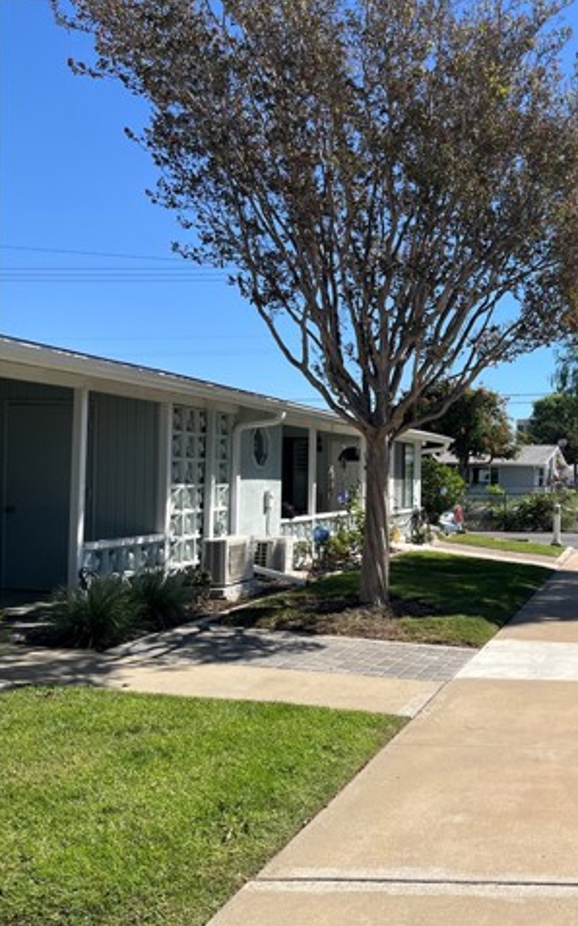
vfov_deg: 52.8
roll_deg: -1.0
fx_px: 933
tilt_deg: +2.9
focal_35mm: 37
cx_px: 617
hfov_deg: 31.1
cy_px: 462
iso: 50
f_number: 1.6
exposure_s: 1/3049
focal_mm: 5.1
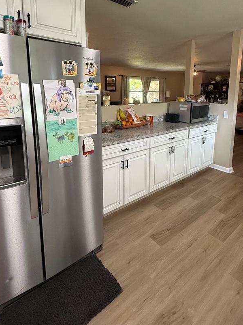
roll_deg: -0.8
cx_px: 138
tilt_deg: -7.9
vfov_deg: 77.6
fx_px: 197
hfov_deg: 63.2
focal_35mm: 21
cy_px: 122
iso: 500
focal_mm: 2.22
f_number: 2.2
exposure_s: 1/120
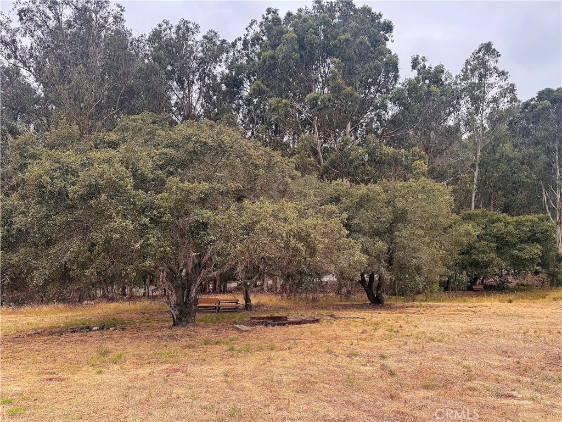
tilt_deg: +2.0
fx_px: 390
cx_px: 281
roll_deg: -1.6
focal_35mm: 24
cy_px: 211
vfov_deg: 56.8
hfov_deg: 71.6
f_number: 1.78
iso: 80
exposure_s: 1/1131
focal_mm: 6.76
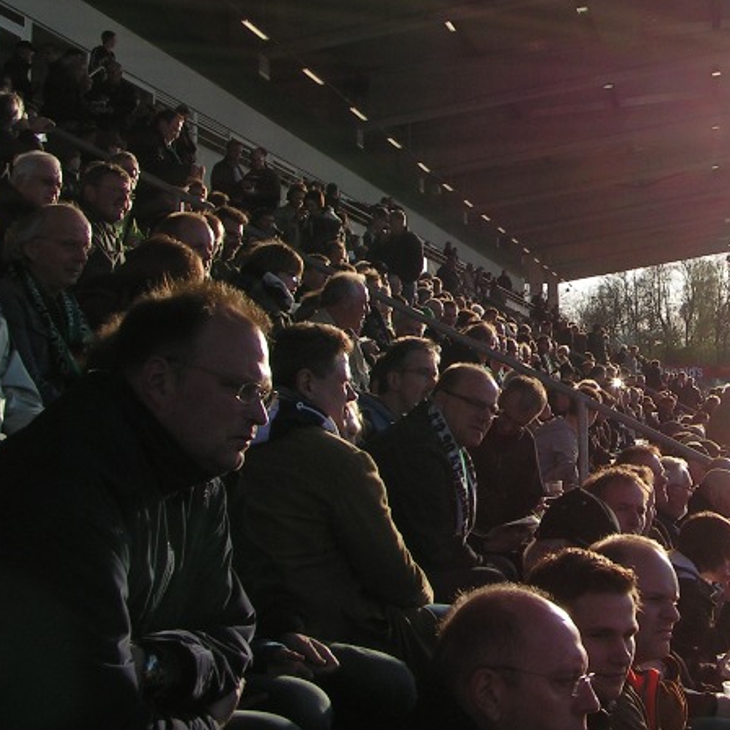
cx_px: 632
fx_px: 1432
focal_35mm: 60
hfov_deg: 27.7
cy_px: 264
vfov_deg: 28.5
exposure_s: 1/400
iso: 50
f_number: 5.6
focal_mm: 5.8
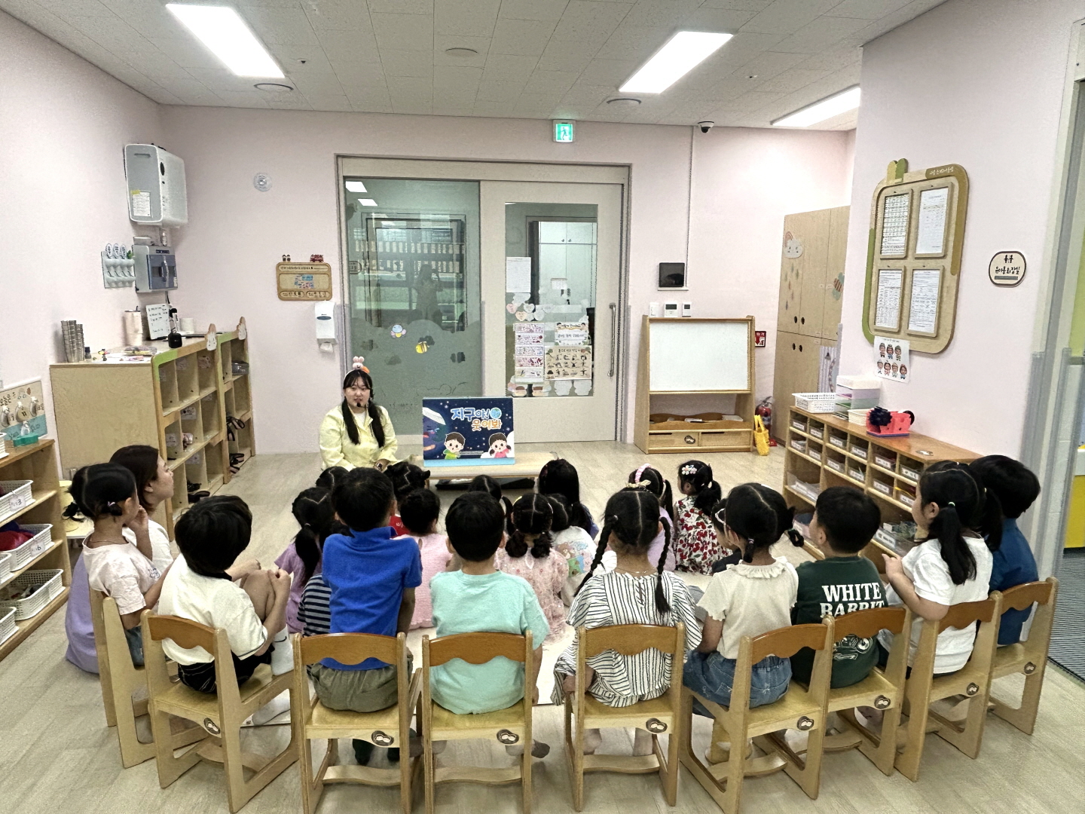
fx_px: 721
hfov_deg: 73.9
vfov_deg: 58.9
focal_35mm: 23
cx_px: 542
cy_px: 407
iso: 320
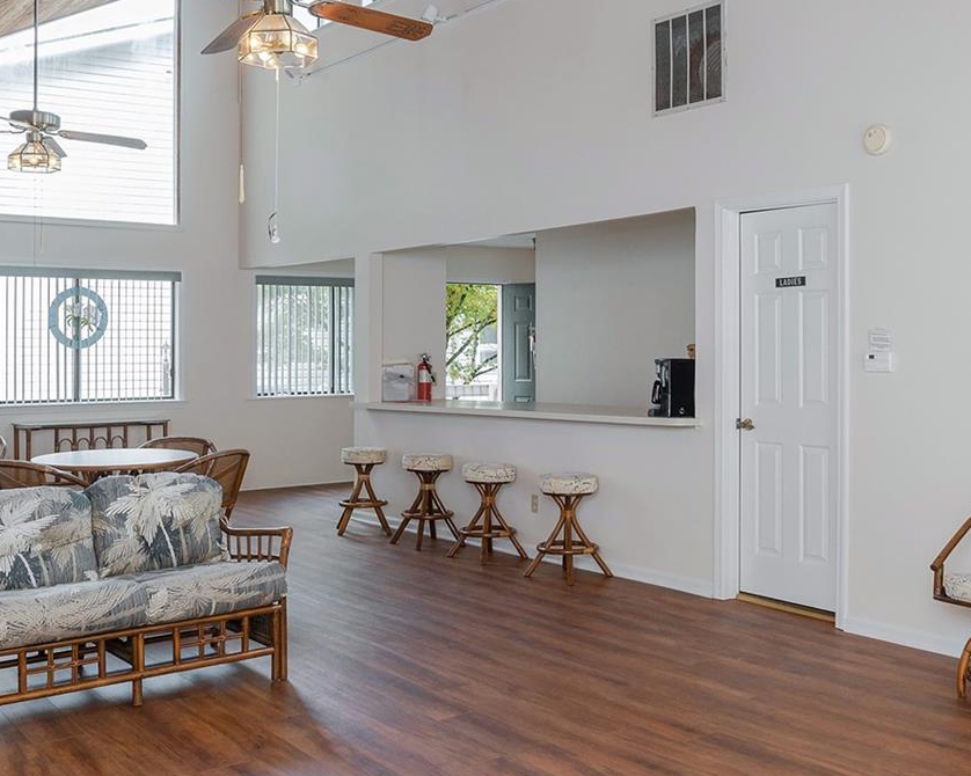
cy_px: 357
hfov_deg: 46.8
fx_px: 1121
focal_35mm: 39
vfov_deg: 38.2
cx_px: 516
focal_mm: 17
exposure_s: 1/60
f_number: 7.1
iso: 320
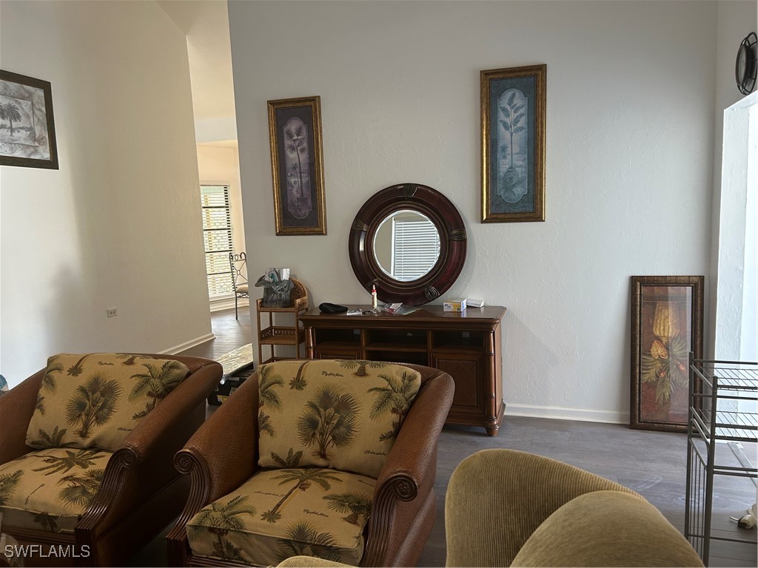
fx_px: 569
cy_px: 284
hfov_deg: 67.3
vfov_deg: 53.1
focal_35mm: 26
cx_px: 379
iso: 125
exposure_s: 1/60
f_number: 1.5
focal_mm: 5.7
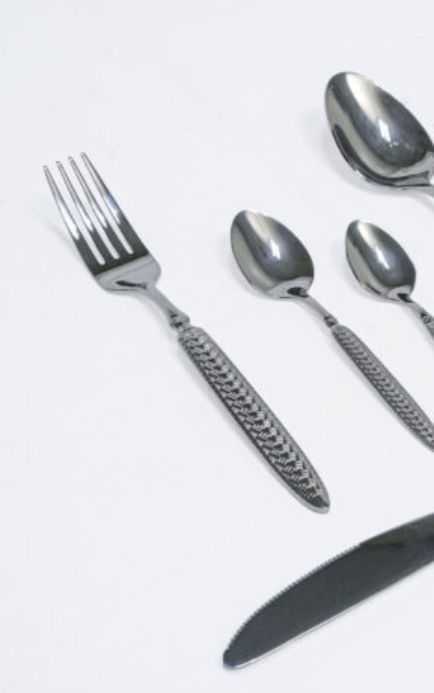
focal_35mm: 76
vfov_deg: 27.1
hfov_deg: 17.0
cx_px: 360
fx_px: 1436
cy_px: 350
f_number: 14
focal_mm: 49
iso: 4000
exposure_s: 1/125
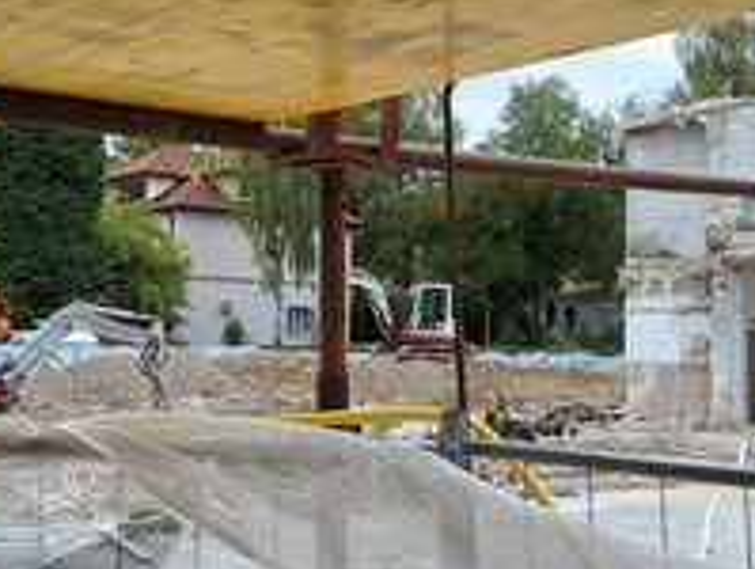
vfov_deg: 28.1
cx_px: 254
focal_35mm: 52
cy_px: 254
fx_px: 1136
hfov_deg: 36.4
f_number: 1.8
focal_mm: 5.54
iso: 40
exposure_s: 1/894
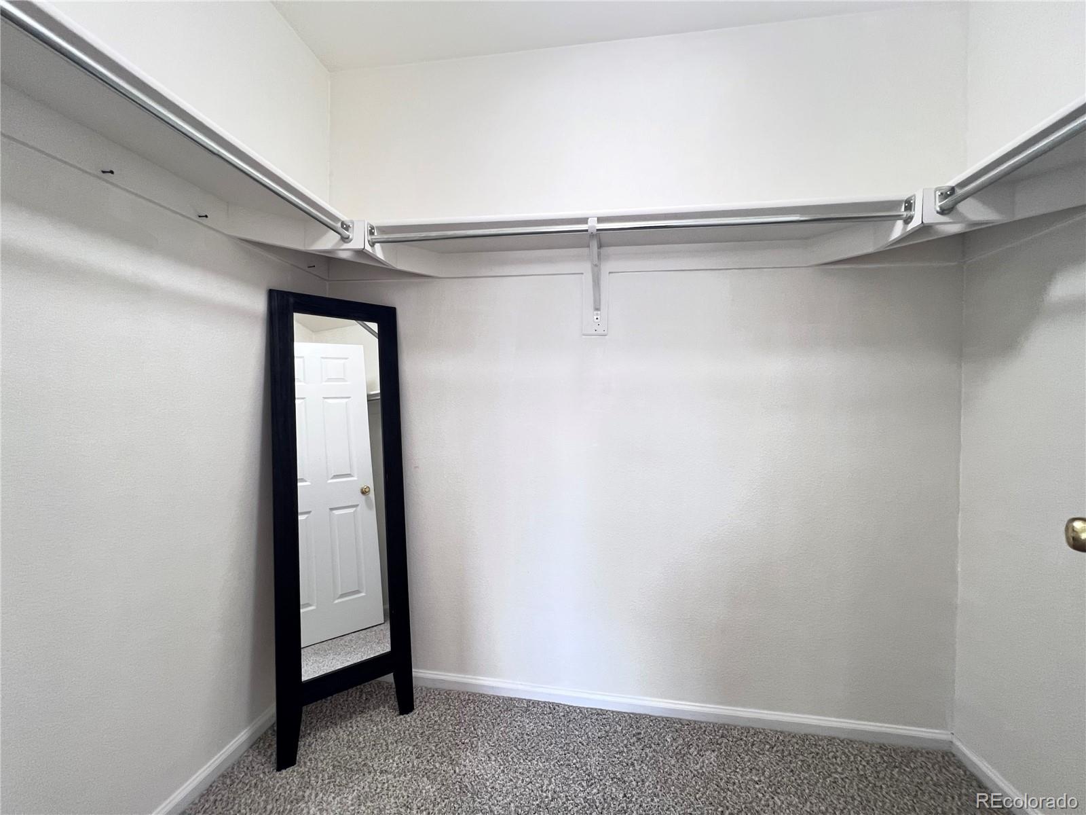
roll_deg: -1.1
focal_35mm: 13
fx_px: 408
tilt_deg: -0.7
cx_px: 543
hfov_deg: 106.2
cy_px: 408
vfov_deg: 89.9
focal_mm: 1.57
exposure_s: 1/60
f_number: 1.8
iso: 250
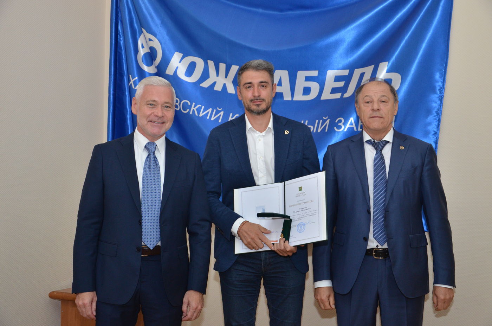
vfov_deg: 27.9
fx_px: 655
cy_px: 163
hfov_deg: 41.2
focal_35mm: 48
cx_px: 246
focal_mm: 32
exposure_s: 1/250
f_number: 4.2
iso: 800
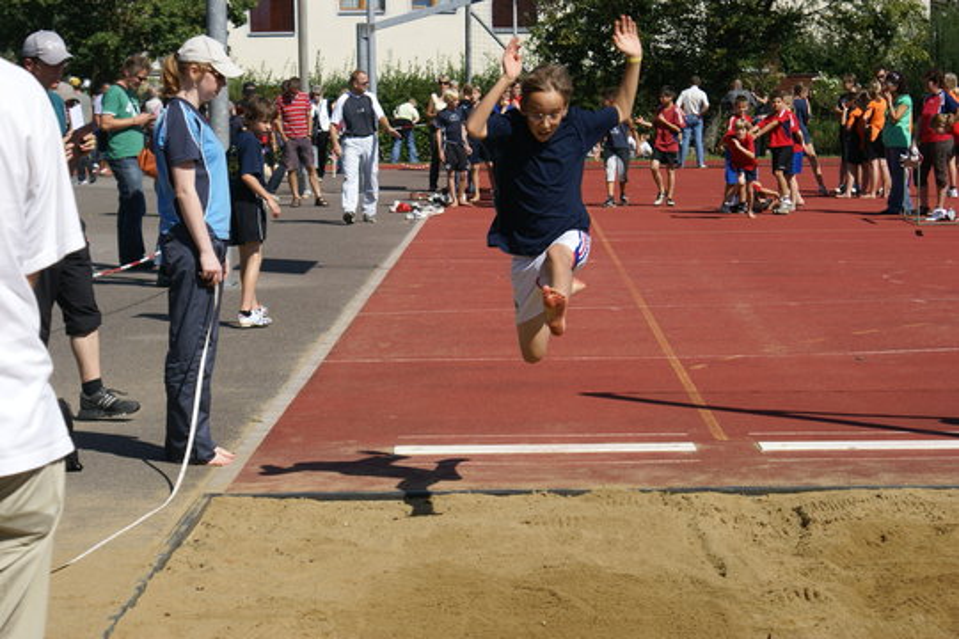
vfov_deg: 13.0
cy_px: 320
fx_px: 2797
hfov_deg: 19.5
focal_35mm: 105
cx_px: 480
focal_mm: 70
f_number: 7.1
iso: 100
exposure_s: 1/400
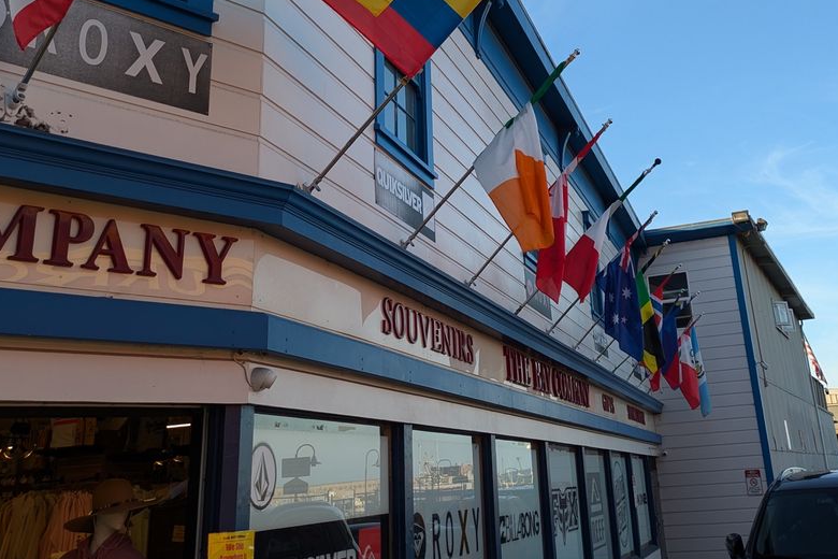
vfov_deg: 32.2
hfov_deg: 48.2
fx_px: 931
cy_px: 89
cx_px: 501
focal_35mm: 40
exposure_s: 1/684
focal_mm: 5.43
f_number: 1.89
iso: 50
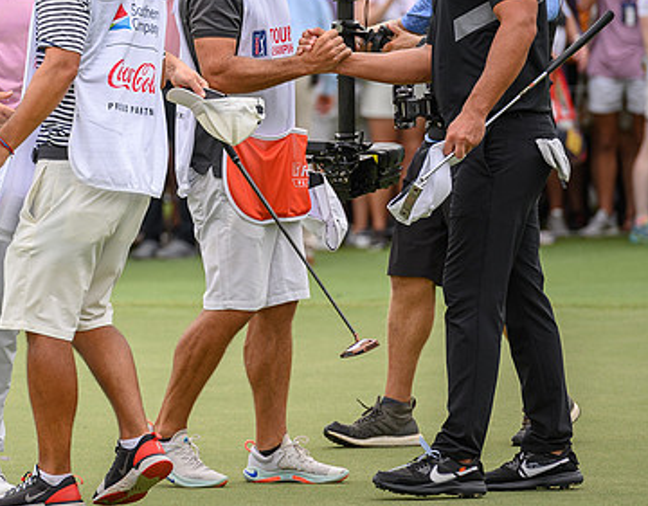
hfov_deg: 4.7
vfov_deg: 3.7
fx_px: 7922
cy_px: 55
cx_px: -19
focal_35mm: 417
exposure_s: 1/400
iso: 160
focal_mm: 200
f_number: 4
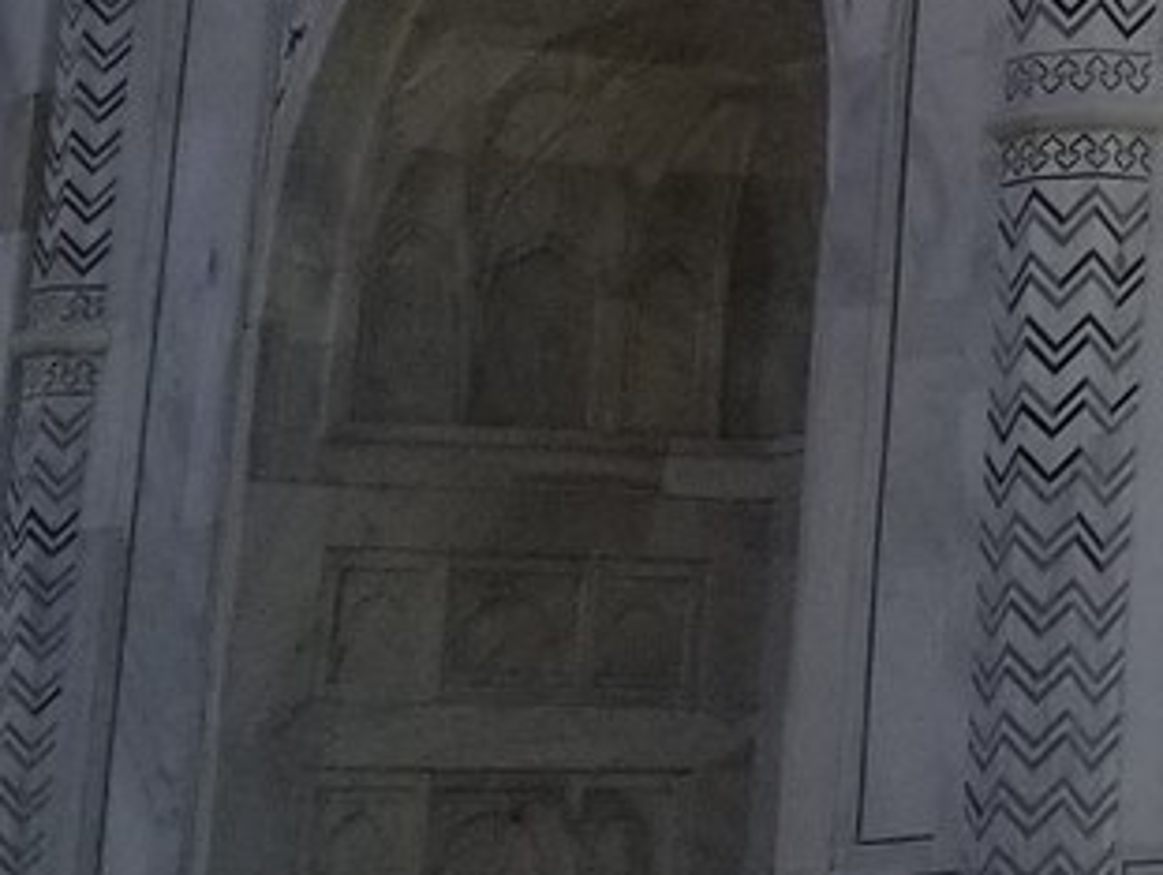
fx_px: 5617
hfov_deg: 10.7
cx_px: 2419
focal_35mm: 167
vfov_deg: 8.2
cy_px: -1170
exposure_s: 1/3200
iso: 50
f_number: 1.7
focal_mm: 4.3
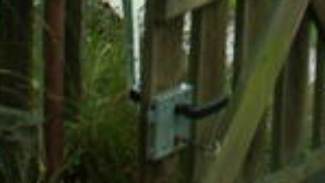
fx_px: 2216
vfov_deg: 4.6
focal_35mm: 257
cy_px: -307
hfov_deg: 8.4
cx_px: 220
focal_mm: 9.09
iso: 50
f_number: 3.5
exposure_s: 1/50
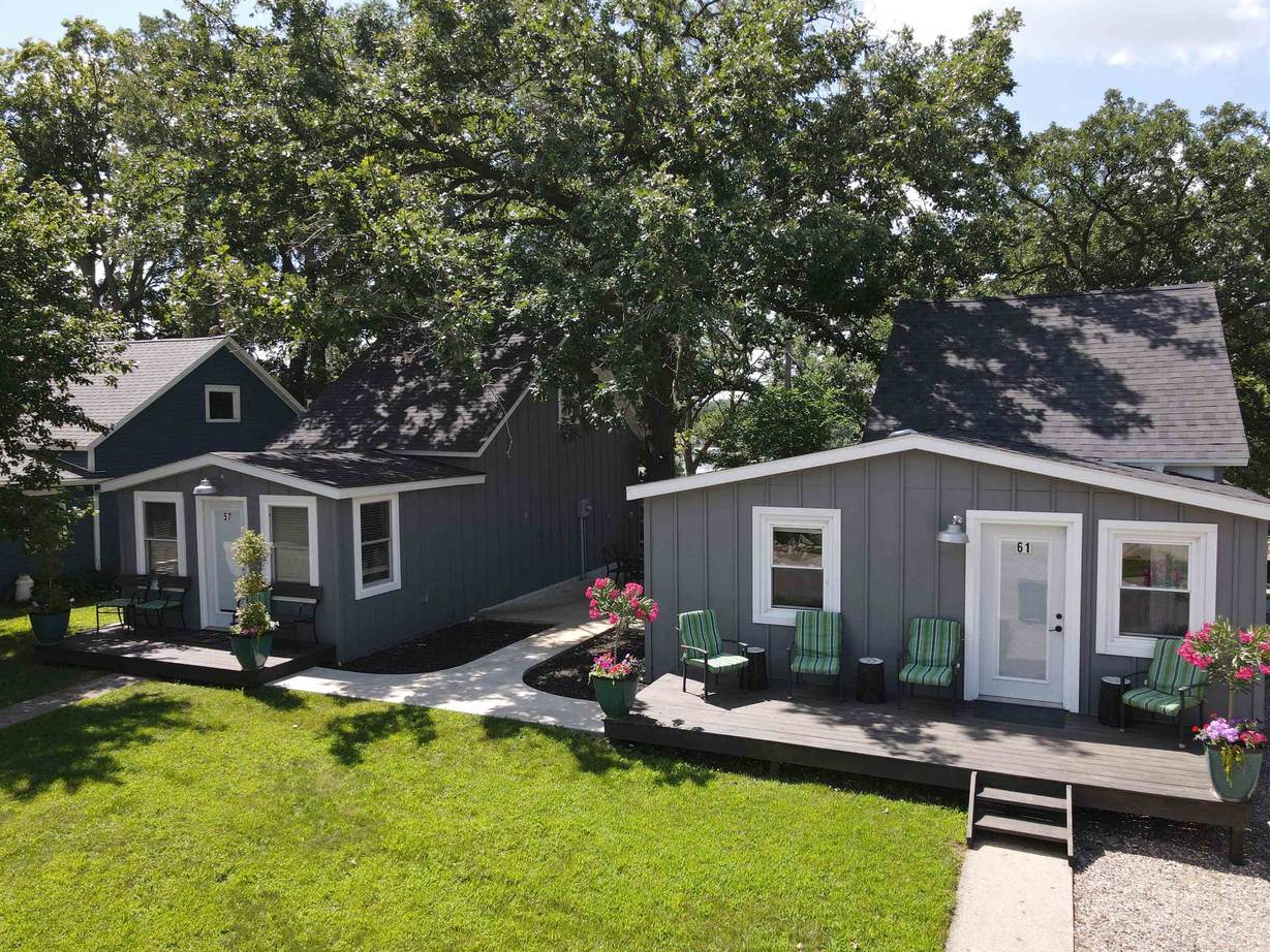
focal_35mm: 25
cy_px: 475
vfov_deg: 54.9
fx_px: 917
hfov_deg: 69.4
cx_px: 638
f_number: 2.8
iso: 100
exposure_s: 1/350
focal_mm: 4.5
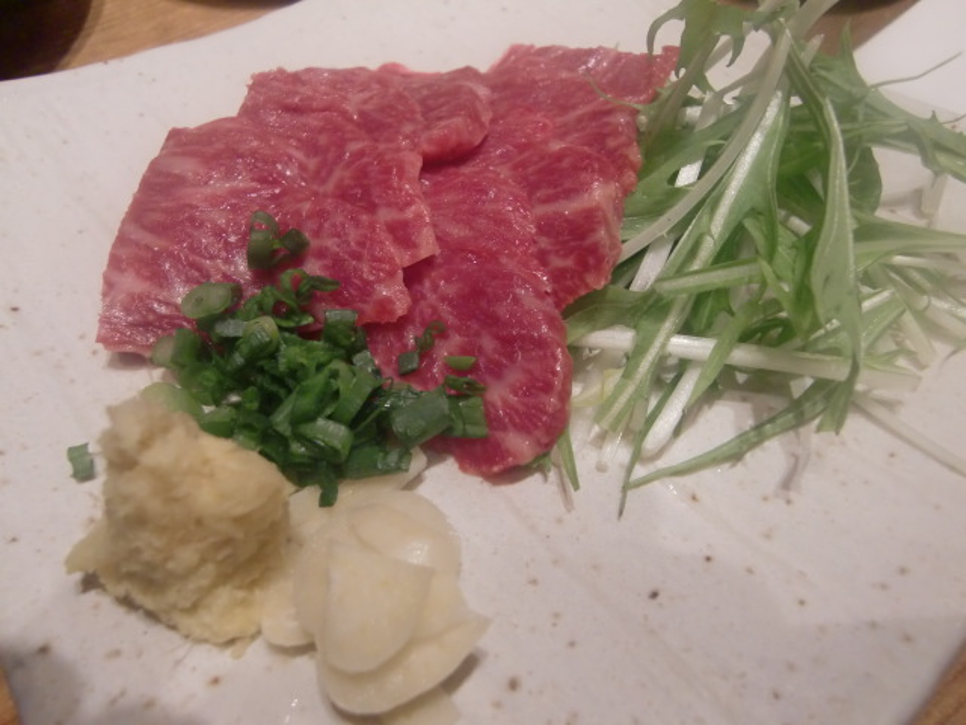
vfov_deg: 49.7
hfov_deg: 63.4
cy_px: 362
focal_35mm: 28
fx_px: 781
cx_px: 483
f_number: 2.6
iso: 400
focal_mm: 4.9
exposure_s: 1/40
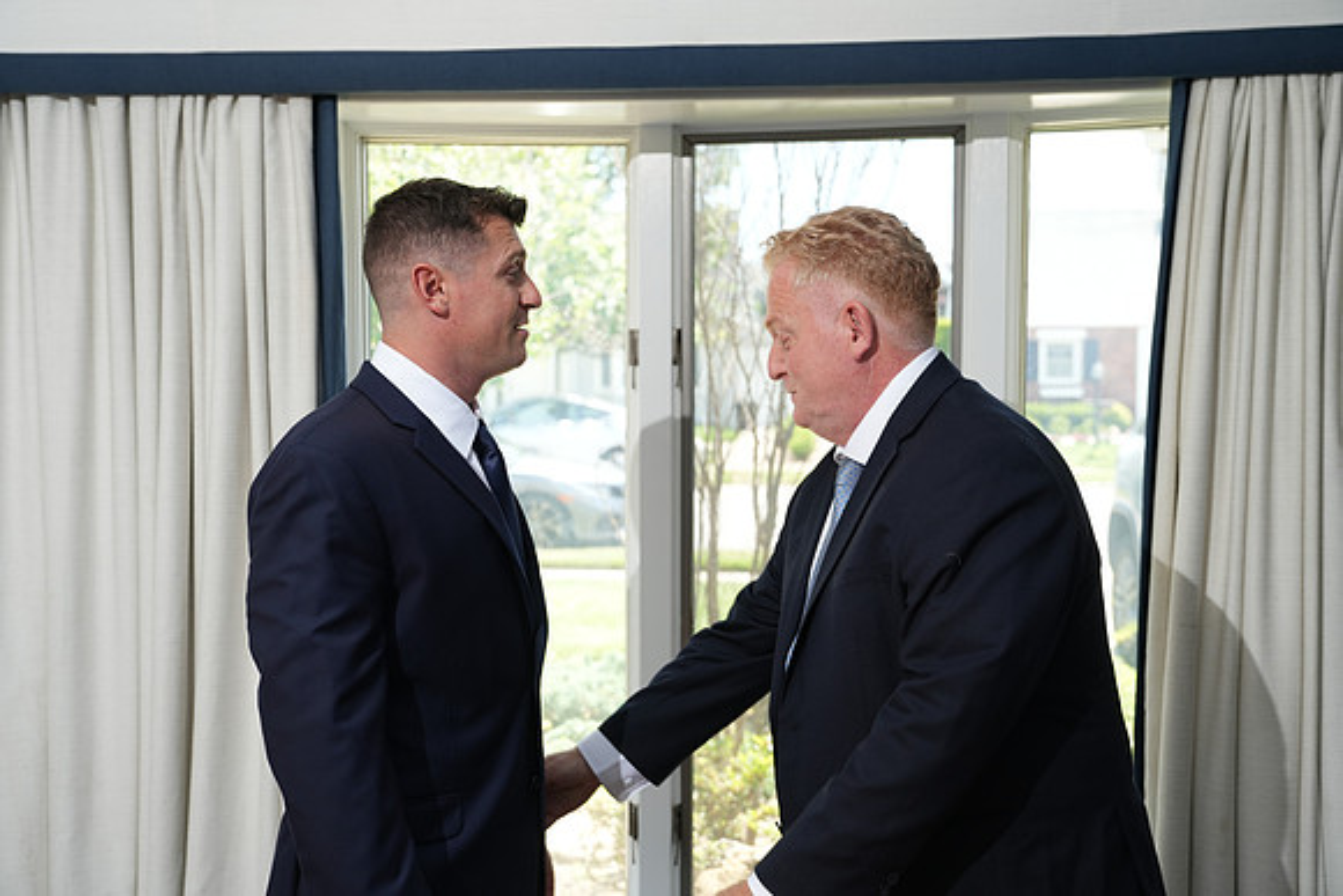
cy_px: 448
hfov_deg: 48.4
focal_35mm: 40
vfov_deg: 33.4
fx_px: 1493
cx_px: 672
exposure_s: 1/200
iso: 320
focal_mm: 40
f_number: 4
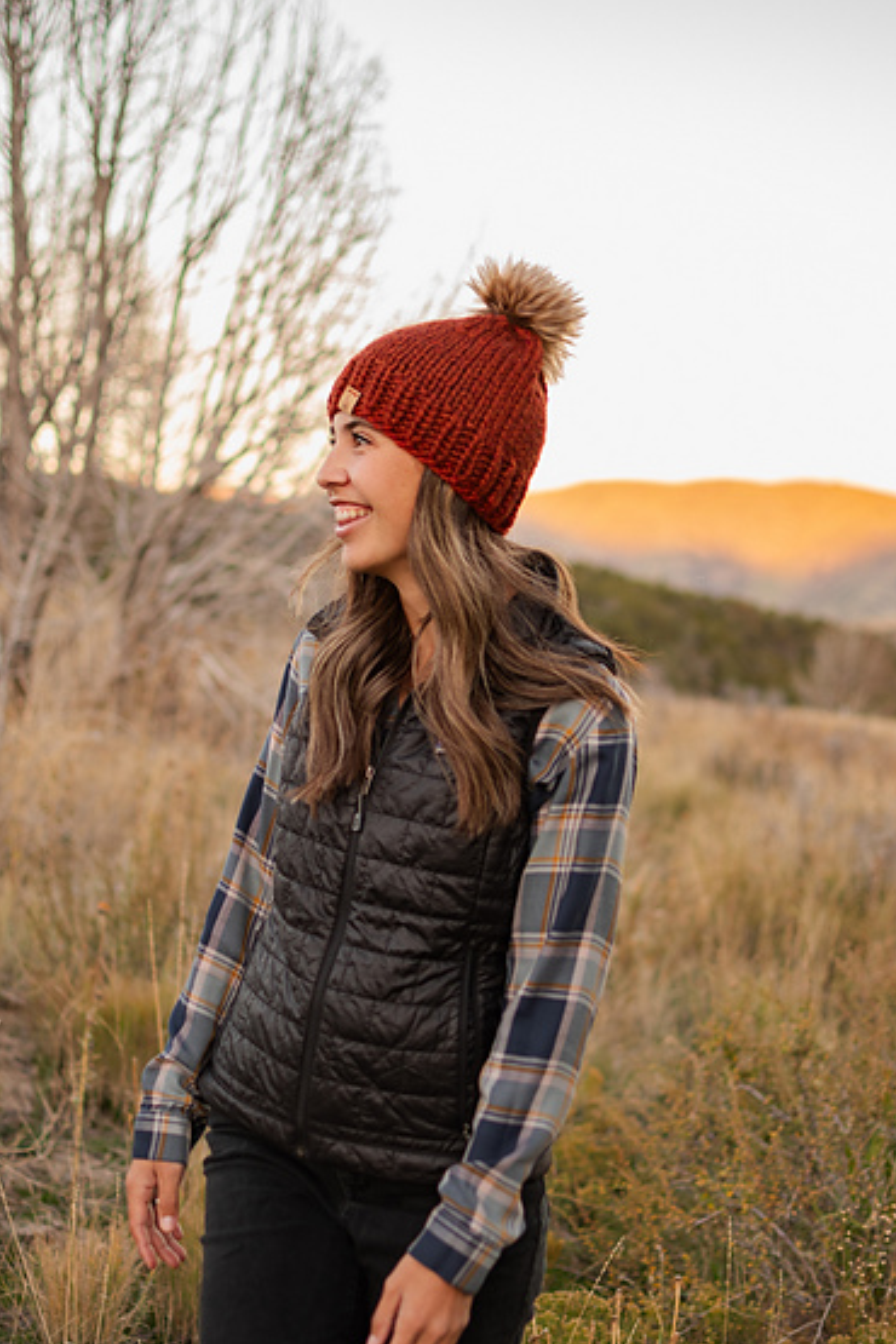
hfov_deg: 22.6
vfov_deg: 33.3
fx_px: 2240
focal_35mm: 60
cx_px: 437
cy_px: 770
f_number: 2.2
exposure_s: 1/320
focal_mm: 35
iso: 200
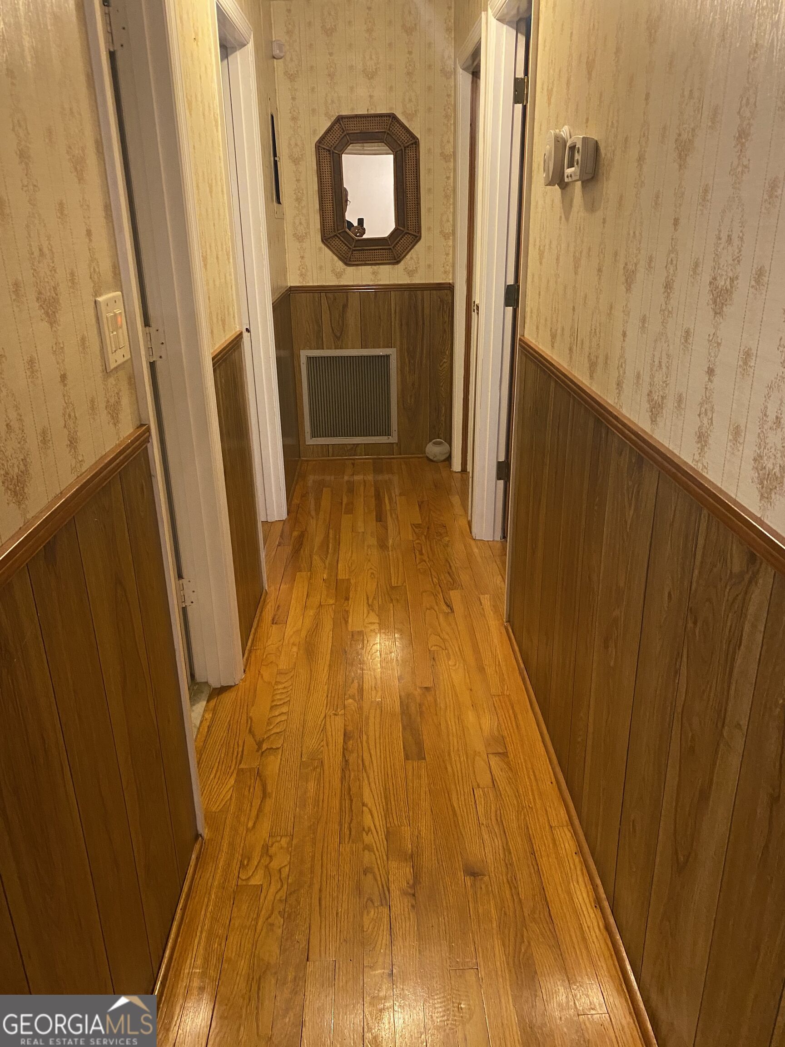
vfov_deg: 67.3
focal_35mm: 26
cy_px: 524
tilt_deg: -20.4
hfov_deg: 53.1
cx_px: 392
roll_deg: +1.3
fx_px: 786
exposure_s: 1/30
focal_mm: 4.25
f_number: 1.8
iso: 500
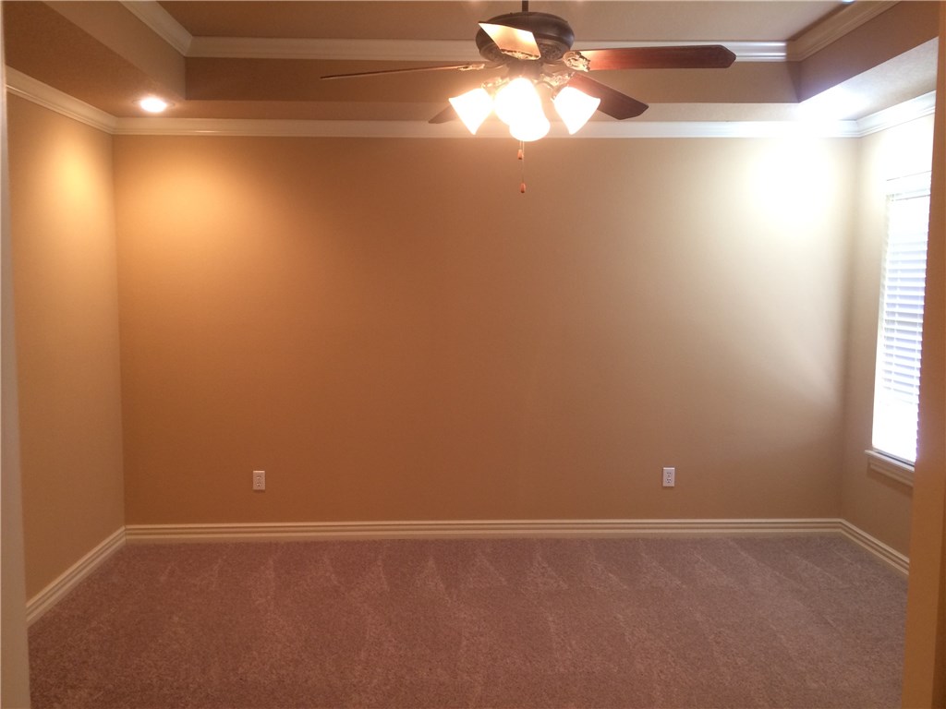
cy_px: 354
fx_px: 793
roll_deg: +0.0
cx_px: 473
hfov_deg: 61.7
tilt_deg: -4.4
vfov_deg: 48.2
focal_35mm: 29
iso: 160
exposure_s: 1/30
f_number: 2.2
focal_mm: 4.15
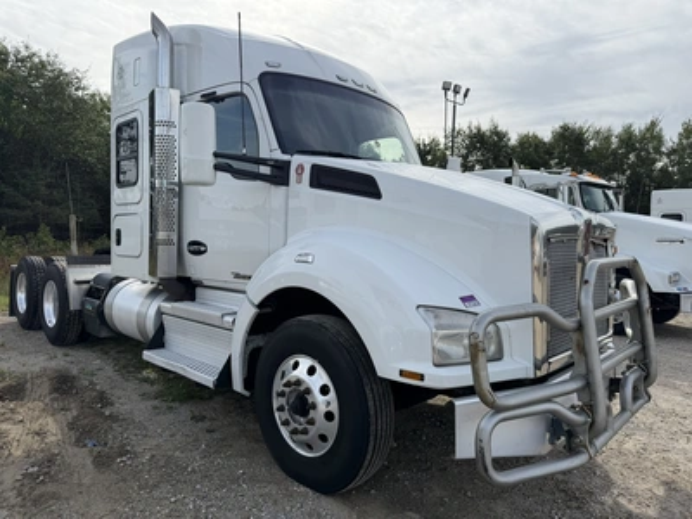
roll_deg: -2.2
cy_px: 260
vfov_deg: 56.8
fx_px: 480
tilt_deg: -2.4
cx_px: 346
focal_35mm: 24
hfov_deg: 71.6
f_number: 1.78
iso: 80
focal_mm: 6.76
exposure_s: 1/4673
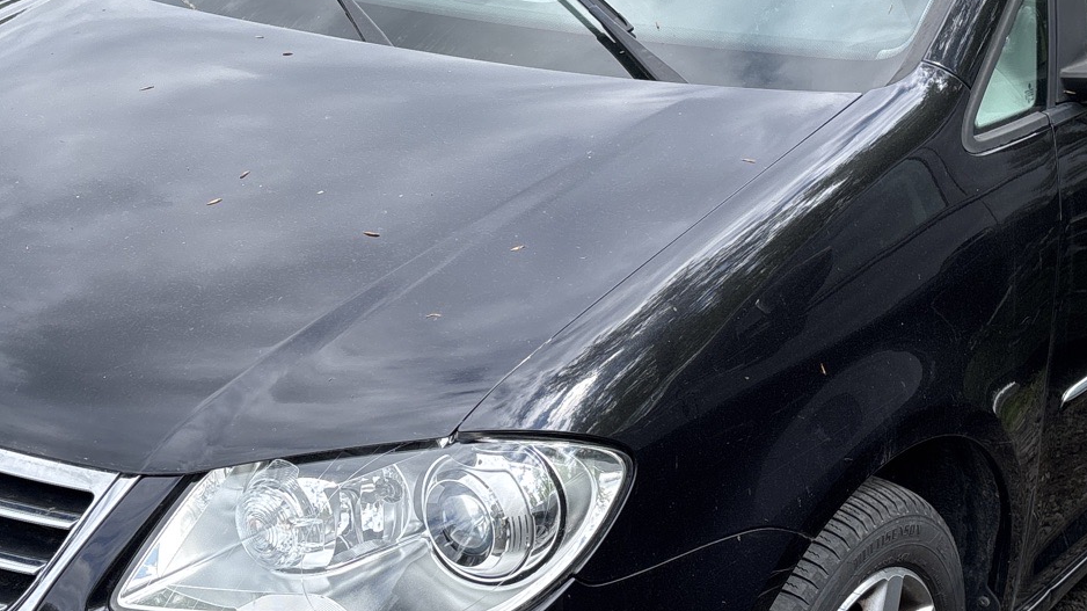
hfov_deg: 36.0
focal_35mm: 58
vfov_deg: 20.7
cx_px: 538
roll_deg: +0.0
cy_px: 284
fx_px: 1671
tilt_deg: -19.5
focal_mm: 5.96
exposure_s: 1/1344
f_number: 1.6
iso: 50
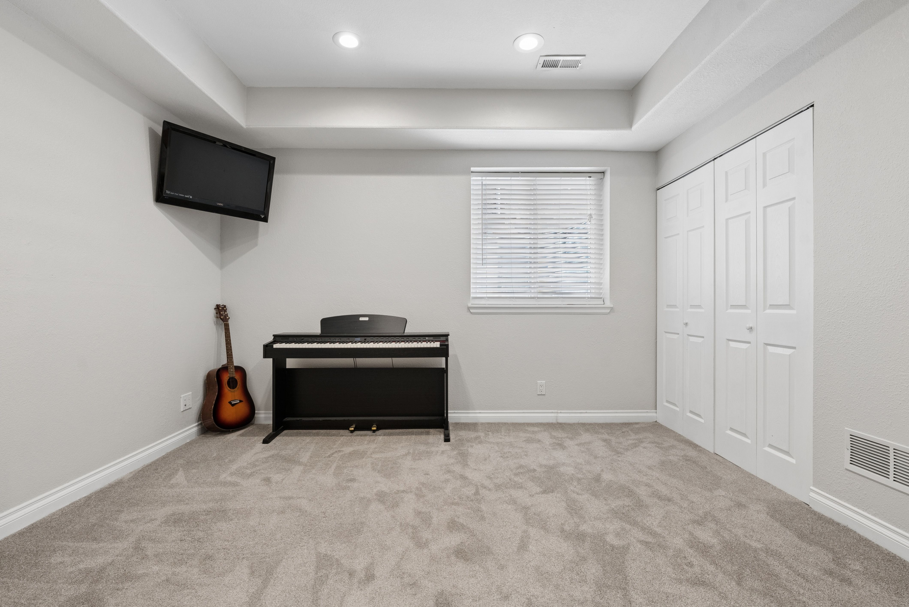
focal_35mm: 16
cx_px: 454
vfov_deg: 73.8
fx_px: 404
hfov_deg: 96.7
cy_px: 304
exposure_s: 1/40
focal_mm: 16
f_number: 8
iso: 640
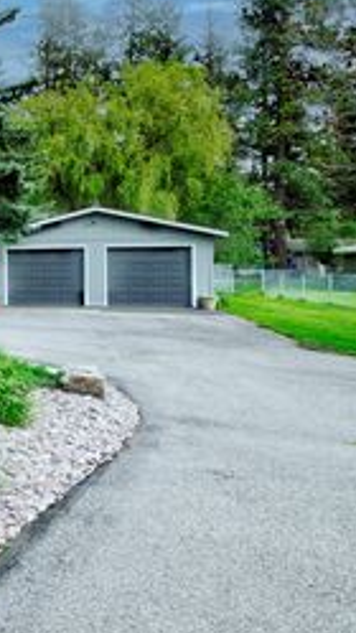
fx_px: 671
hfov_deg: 22.8
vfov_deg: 50.2
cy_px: 261
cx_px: -209
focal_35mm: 40
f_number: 9
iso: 64
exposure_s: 1/30
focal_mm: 19
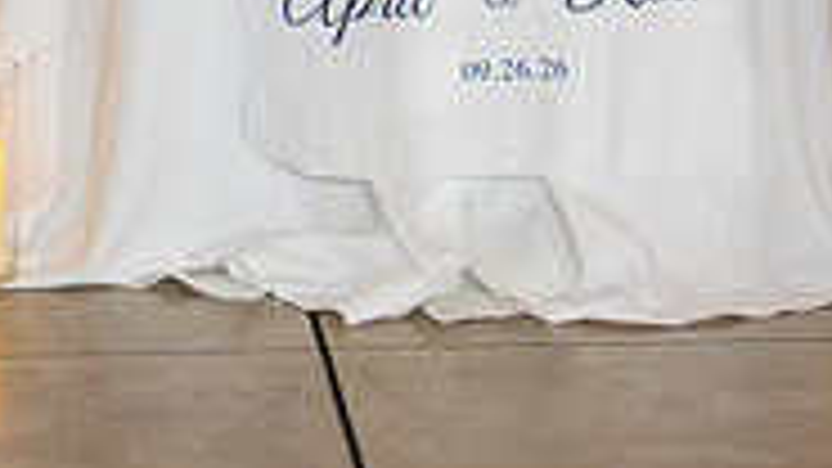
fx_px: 4478
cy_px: -306
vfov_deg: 5.9
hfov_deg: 10.6
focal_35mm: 203
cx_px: 306
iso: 2000
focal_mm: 55
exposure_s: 1/200
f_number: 2.8
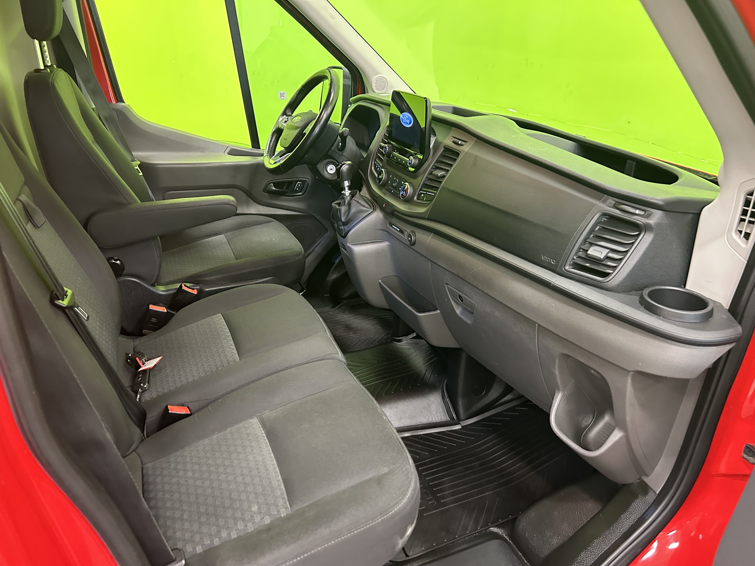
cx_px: 378
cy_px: 283
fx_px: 567
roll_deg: +0.3
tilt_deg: -24.7
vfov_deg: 53.1
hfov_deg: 67.3
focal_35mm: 26
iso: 800
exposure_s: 1/25
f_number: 1.5
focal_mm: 5.7
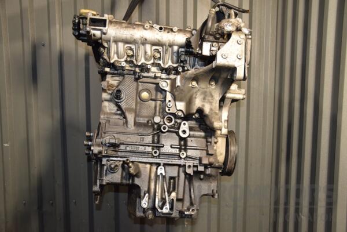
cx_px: 174
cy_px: 116
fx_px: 347
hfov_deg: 53.1
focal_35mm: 36
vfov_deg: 36.9
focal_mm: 24
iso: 800
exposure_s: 1/125
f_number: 5
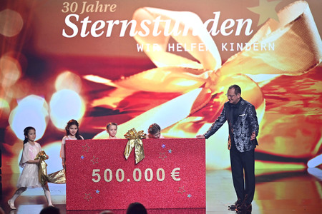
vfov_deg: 8.3
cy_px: 107
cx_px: 161
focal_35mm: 165
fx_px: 1476
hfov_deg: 12.5
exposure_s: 1/400
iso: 1600
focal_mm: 165
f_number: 2.8
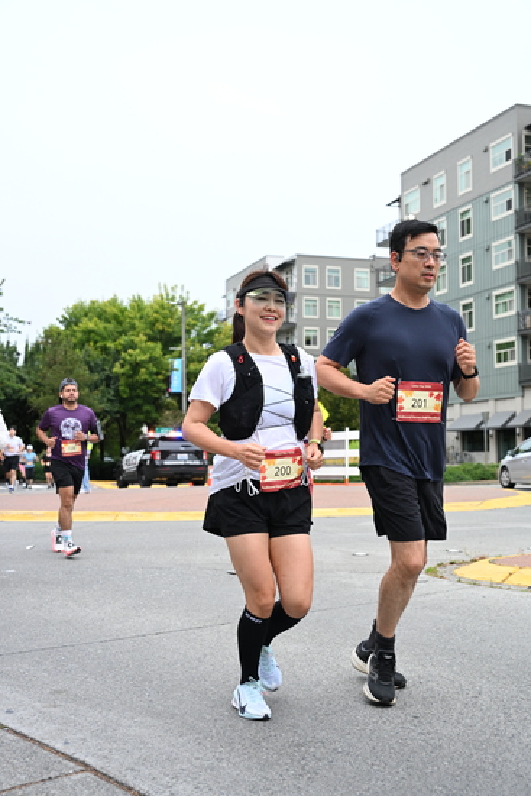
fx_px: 929
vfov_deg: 46.4
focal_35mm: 42
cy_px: 398
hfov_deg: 31.9
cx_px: 266
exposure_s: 1/800
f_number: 4
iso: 1600
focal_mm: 42
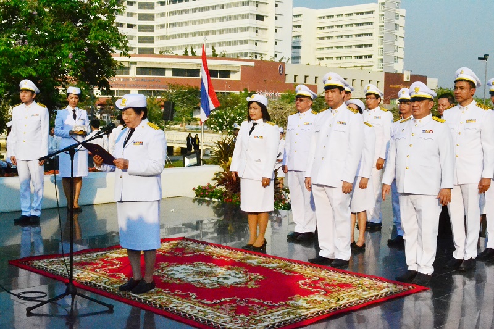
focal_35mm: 51
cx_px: 247
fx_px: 700
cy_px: 164
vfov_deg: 26.5
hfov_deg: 38.9
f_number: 20
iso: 6400
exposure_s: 1/1600
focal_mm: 34
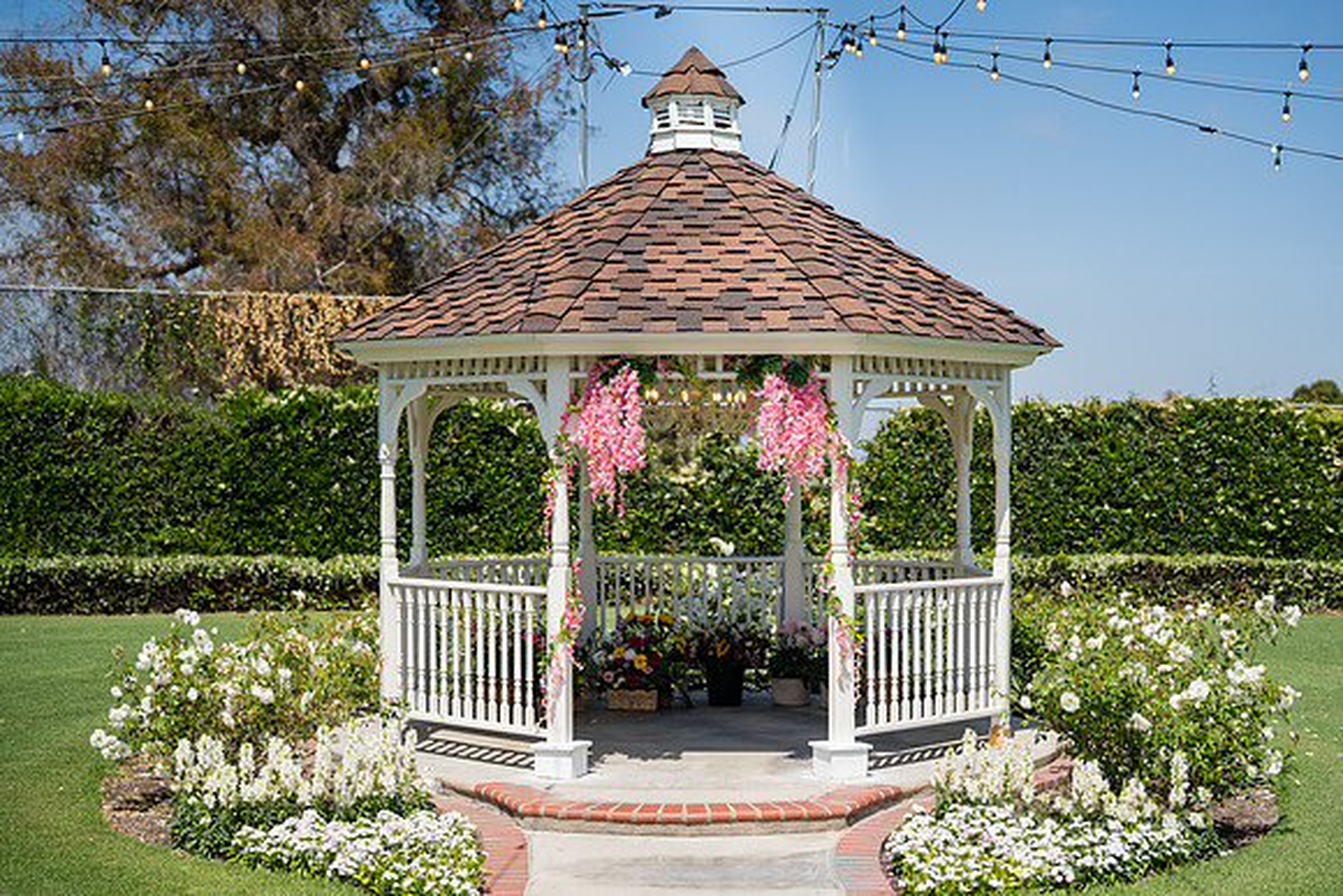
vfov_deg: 24.7
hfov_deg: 36.4
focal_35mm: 55
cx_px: 706
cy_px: 458
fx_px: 2043
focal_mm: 50
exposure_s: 1/5000
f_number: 2
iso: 100
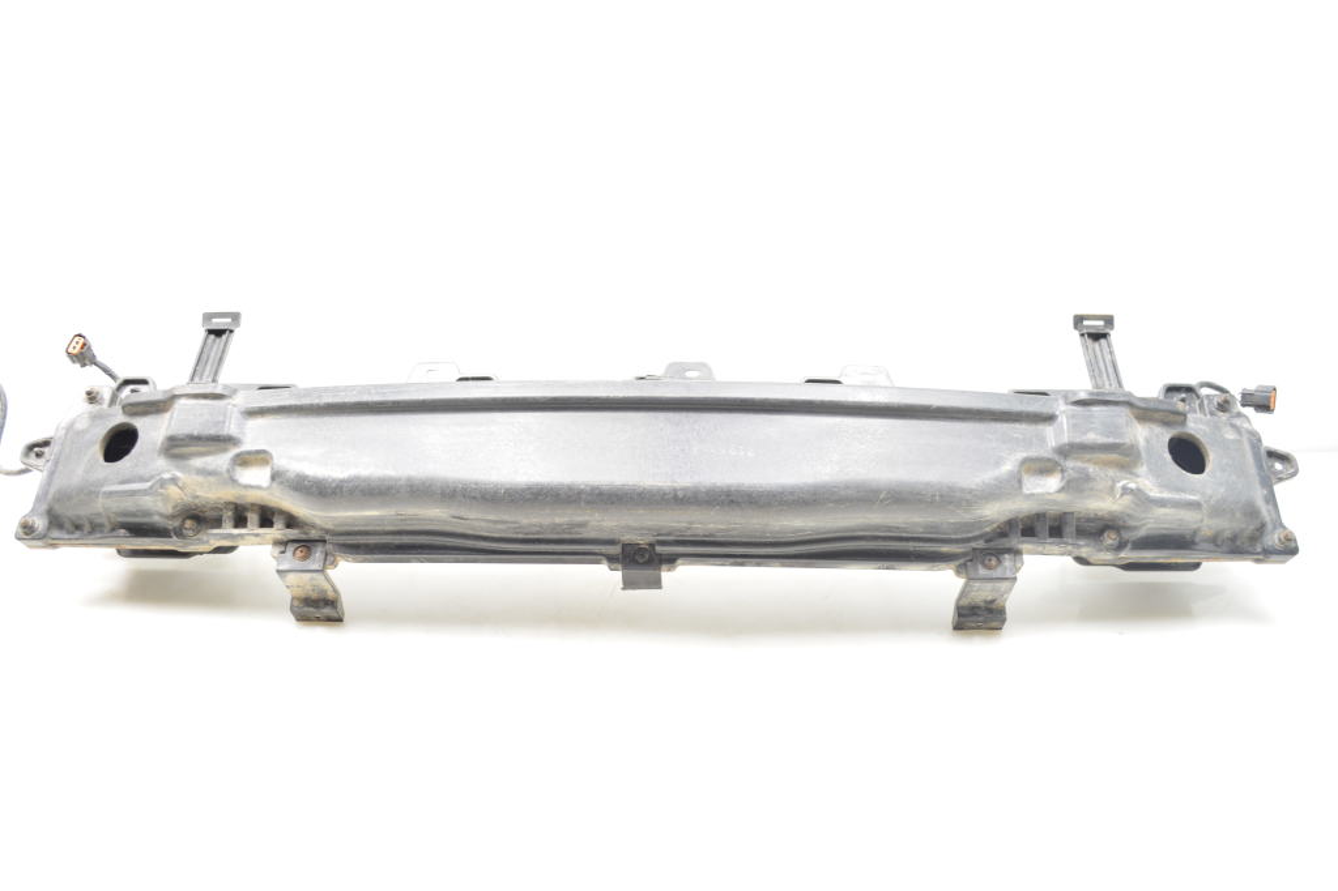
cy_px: 446
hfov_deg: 61.9
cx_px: 669
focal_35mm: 30
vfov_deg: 43.6
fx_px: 1115
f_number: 3.8
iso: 100
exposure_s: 1/10
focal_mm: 20
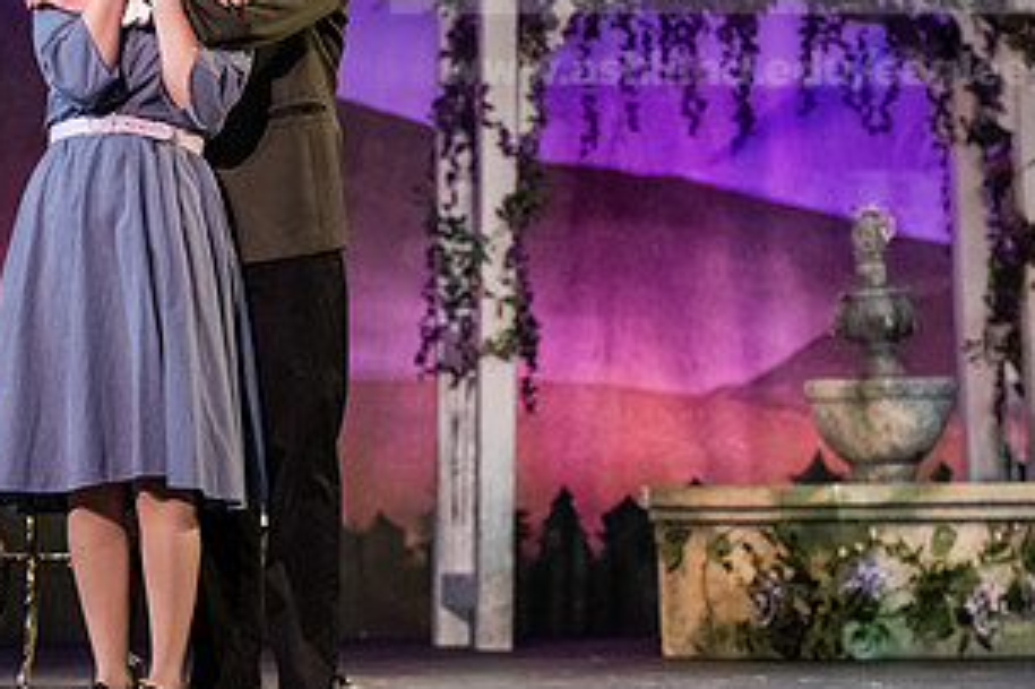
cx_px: 288
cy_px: 141
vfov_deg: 7.1
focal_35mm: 194
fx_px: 5574
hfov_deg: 10.6
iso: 5000
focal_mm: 102
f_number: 3.2
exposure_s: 1/400
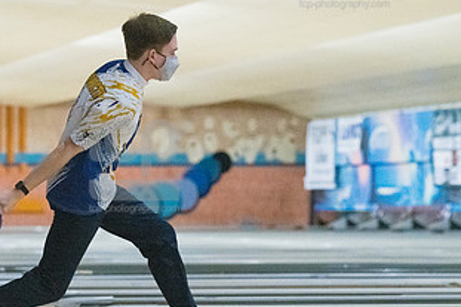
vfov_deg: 5.4
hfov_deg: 8.2
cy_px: 161
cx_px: 135
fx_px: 3225
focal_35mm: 252
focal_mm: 135
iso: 10000
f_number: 4
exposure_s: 1/1000
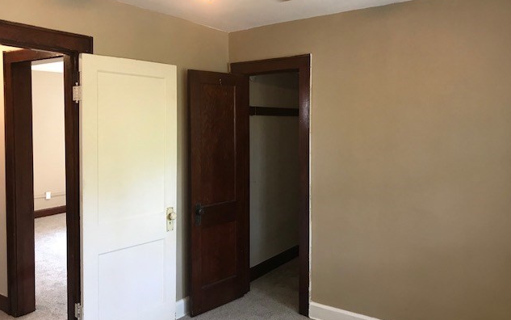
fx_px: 418
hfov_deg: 62.9
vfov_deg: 41.8
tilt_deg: -1.9
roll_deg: -1.0
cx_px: 253
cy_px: 149
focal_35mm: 30
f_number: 1.8
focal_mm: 3.99
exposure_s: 1/15
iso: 40
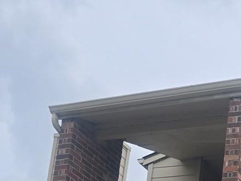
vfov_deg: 11.8
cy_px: 411
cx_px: 453
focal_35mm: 106
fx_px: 738
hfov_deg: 15.5
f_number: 1.7
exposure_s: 1/180
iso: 32
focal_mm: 6.3
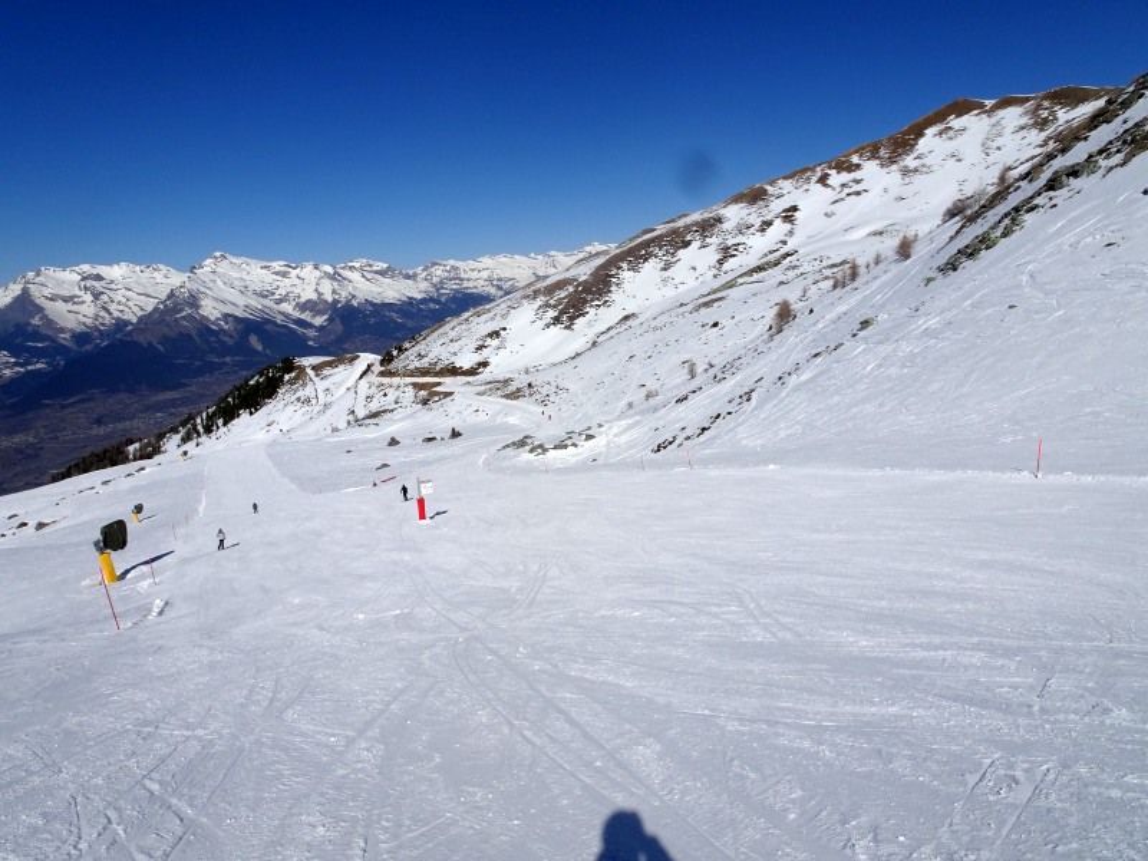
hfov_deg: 71.6
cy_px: 430
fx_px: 796
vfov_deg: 56.8
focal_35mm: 24
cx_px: 574
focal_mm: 4.1
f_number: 5
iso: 80
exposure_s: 1/2000
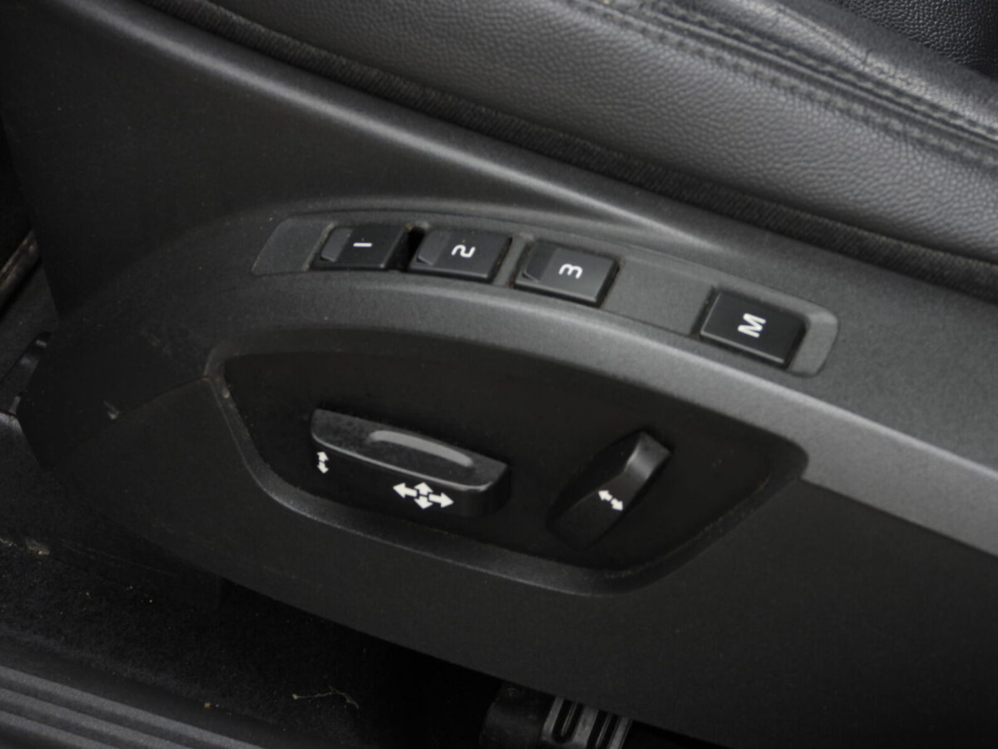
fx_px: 3316
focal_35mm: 115
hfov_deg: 17.1
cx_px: 499
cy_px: 374
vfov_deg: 12.9
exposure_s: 1/60
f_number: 4
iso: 125
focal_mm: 20.7
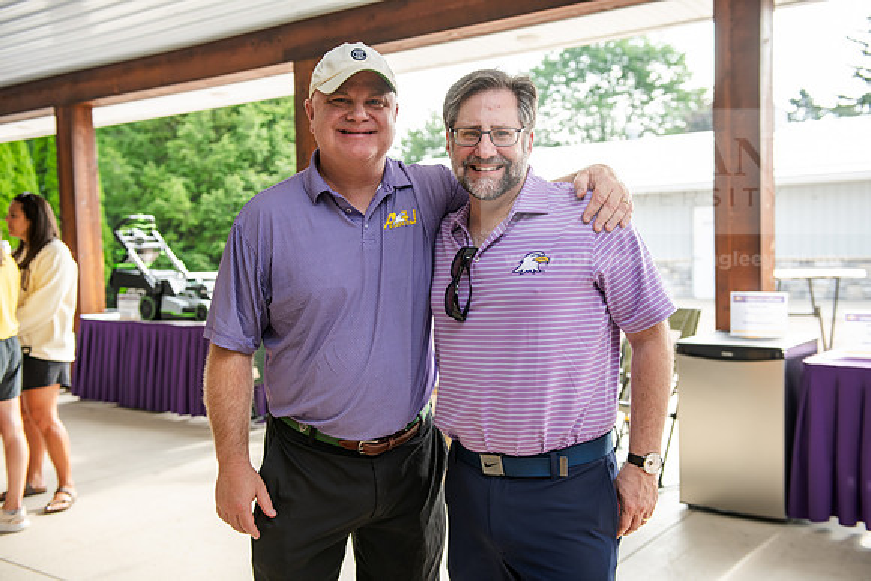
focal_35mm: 38
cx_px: 436
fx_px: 920
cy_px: 290
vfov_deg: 35.1
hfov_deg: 50.7
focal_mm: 38
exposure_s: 1/200
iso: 250
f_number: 3.5
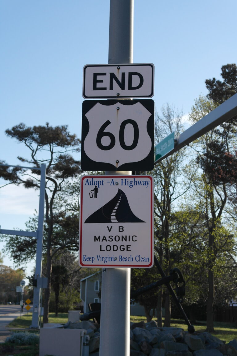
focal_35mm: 77
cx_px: 118
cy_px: 178
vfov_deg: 26.3
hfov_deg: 17.7
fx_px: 760
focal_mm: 50
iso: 100
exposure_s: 1/250
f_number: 7.1
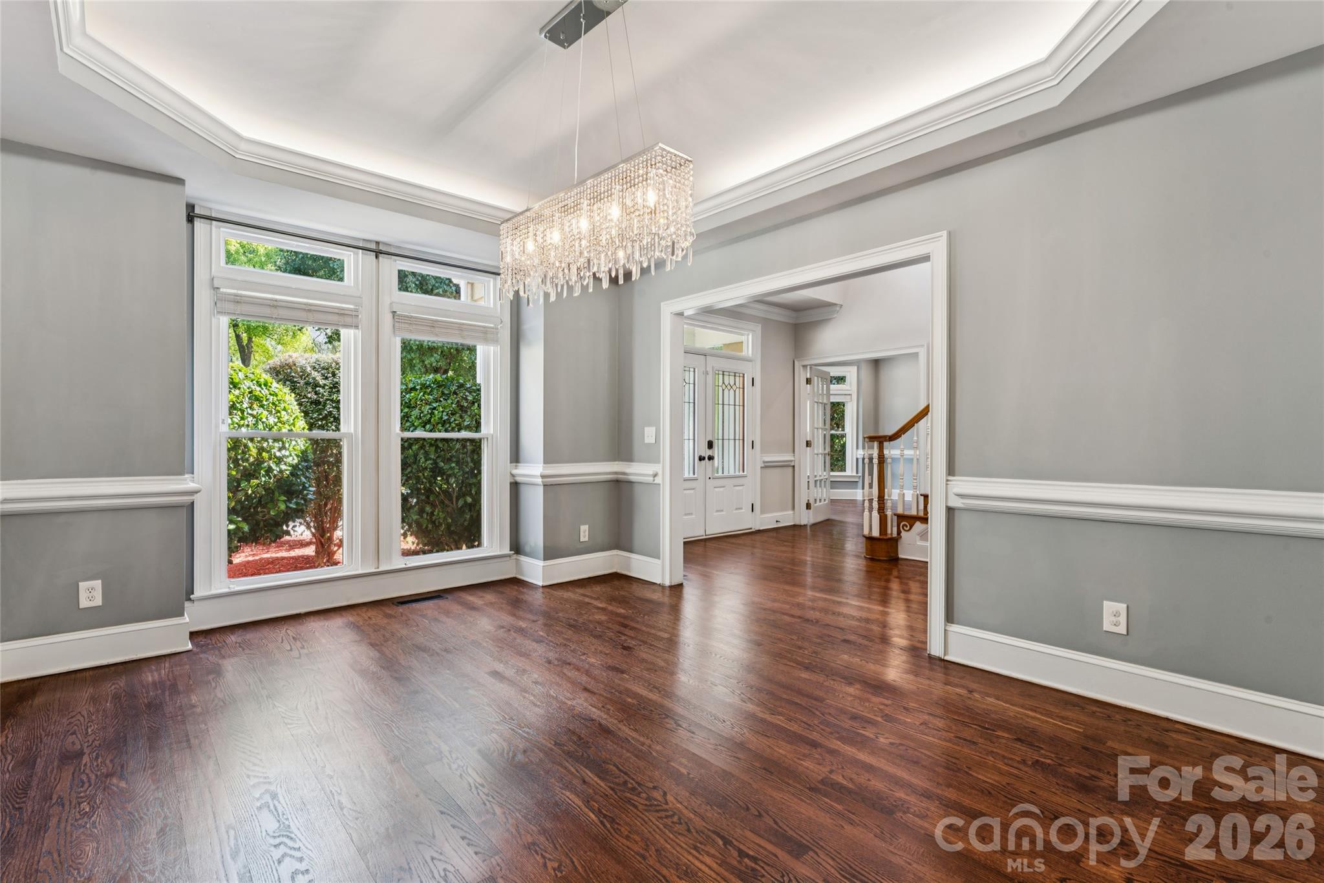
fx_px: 603
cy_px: 442
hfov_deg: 95.3
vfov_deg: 72.4
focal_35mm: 16
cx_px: 662
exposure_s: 1/1.67
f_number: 13
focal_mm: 16.4
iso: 100
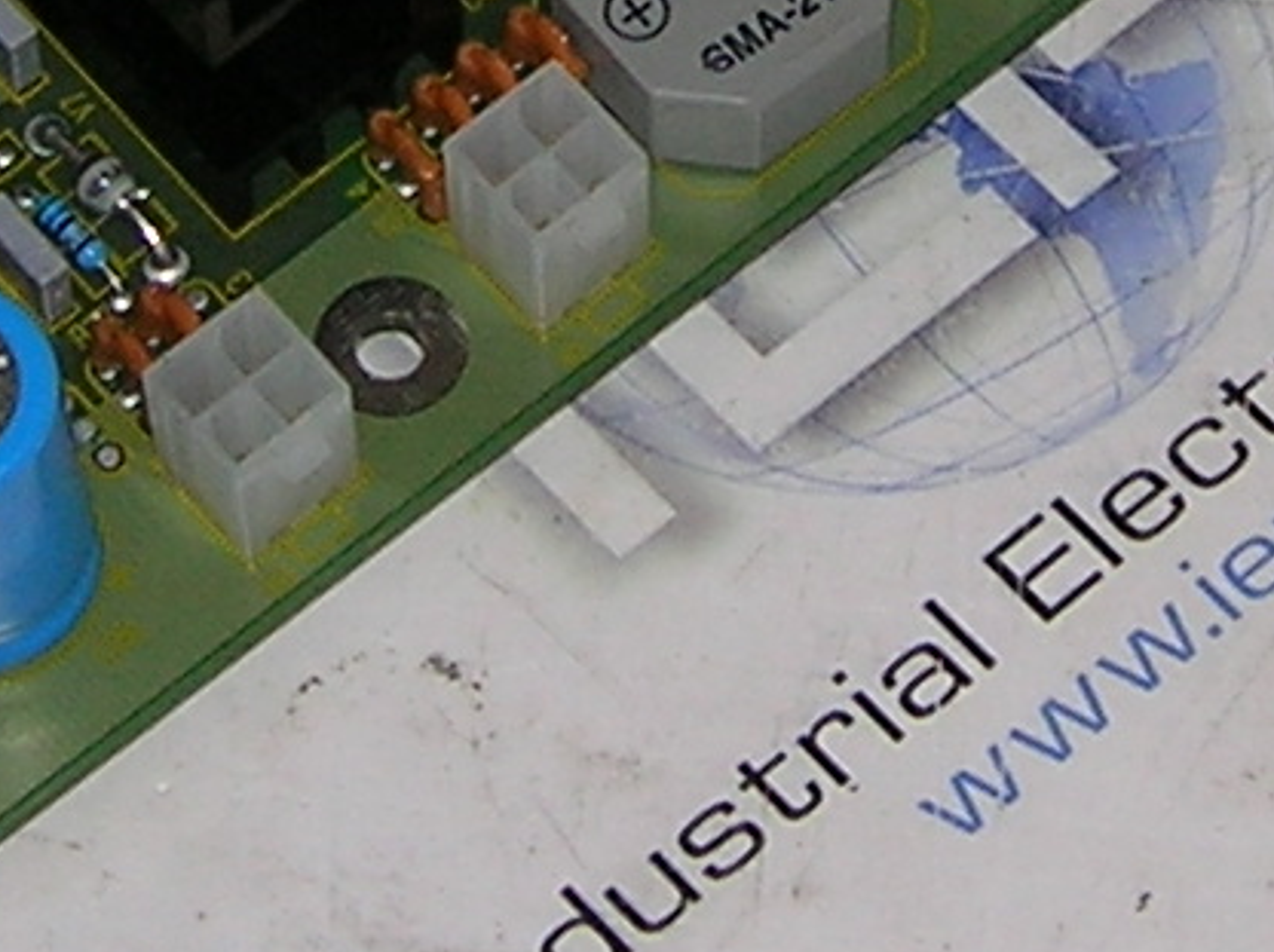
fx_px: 6874
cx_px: 812
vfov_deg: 7.8
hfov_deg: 10.6
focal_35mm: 187
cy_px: -407
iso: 50
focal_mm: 5.7
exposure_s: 1/60.1
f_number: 2.9
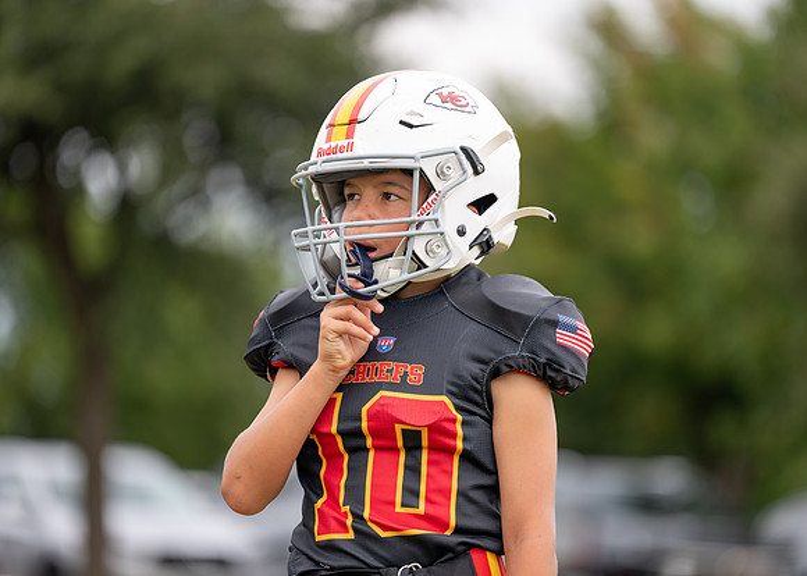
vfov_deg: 7.1
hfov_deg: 9.9
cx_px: 404
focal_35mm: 204
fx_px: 4674
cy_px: 288
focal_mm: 194
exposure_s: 1/1000
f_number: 2.8
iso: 100
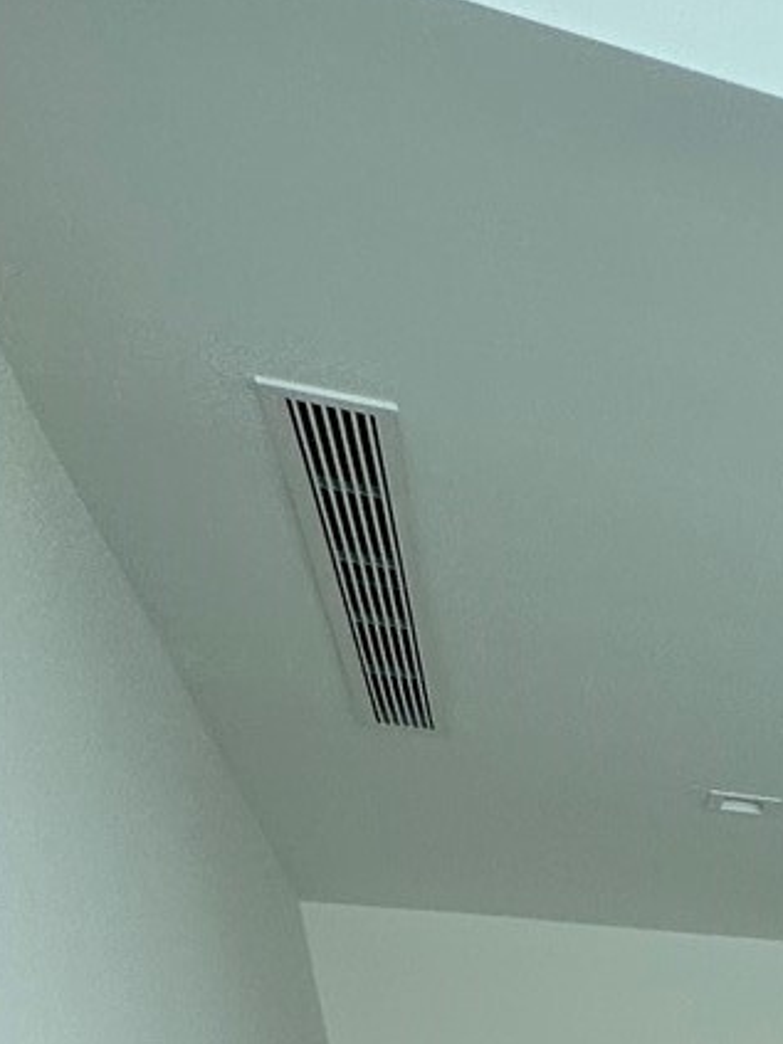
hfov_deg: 20.0
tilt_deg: -17.7
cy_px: 1802
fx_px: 1599
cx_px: 1408
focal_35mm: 53
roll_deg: +0.2
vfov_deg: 23.1
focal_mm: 2.22
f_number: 2.2
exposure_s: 1/99
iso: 50
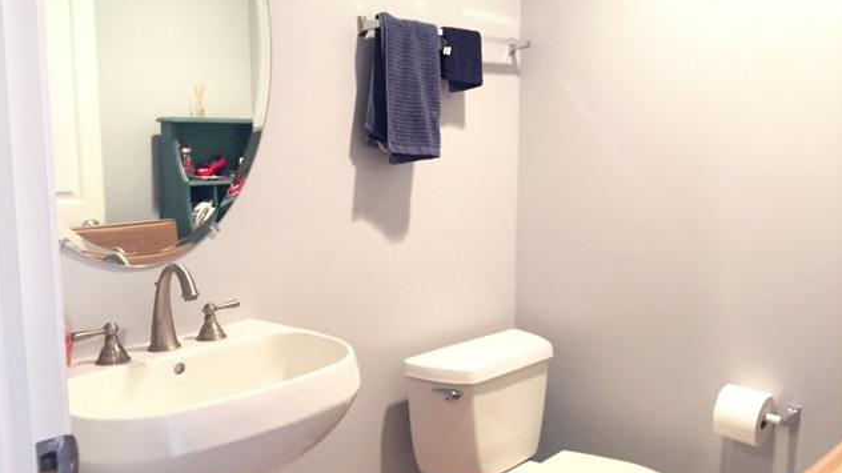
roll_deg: -0.8
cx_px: 421
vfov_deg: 36.6
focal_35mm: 32
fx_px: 714
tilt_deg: -8.3
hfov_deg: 61.0
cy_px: 229
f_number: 2.2
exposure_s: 1/17
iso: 250
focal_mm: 4.15
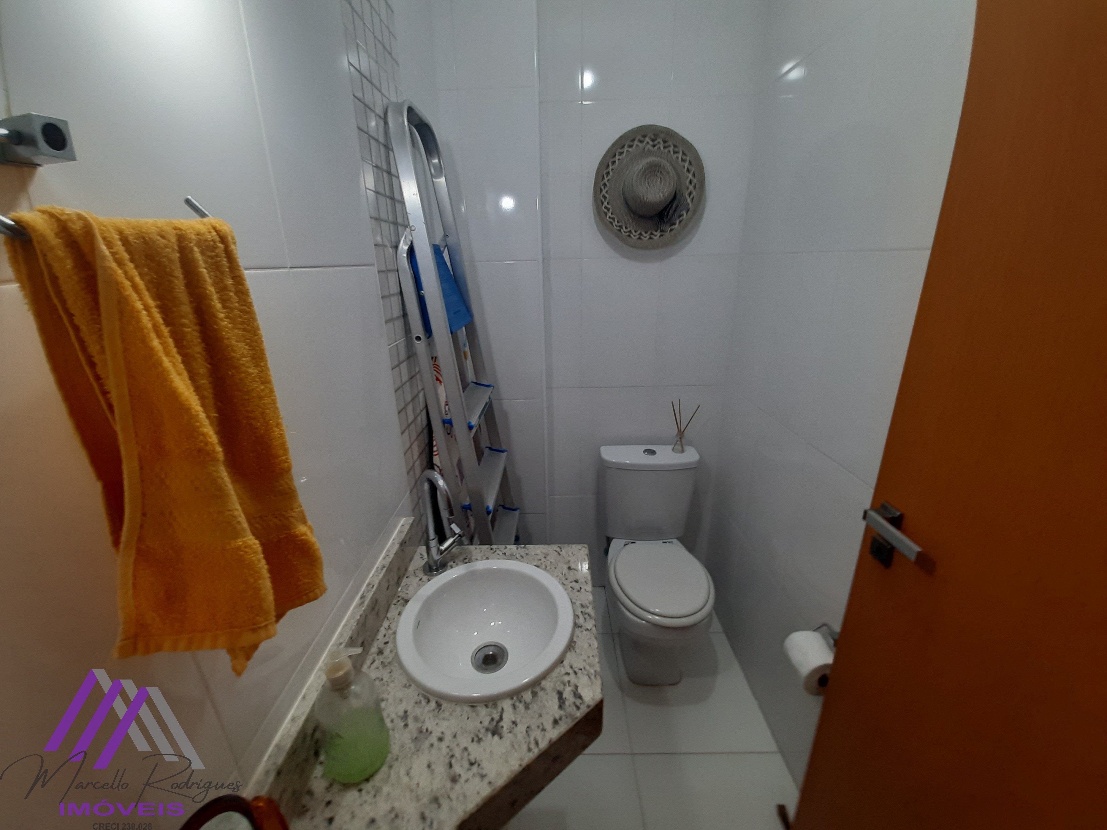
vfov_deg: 89.9
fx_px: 416
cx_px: 554
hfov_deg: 106.2
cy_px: 415
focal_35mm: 13
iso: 64
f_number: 2.2
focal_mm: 1.42
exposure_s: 1/40
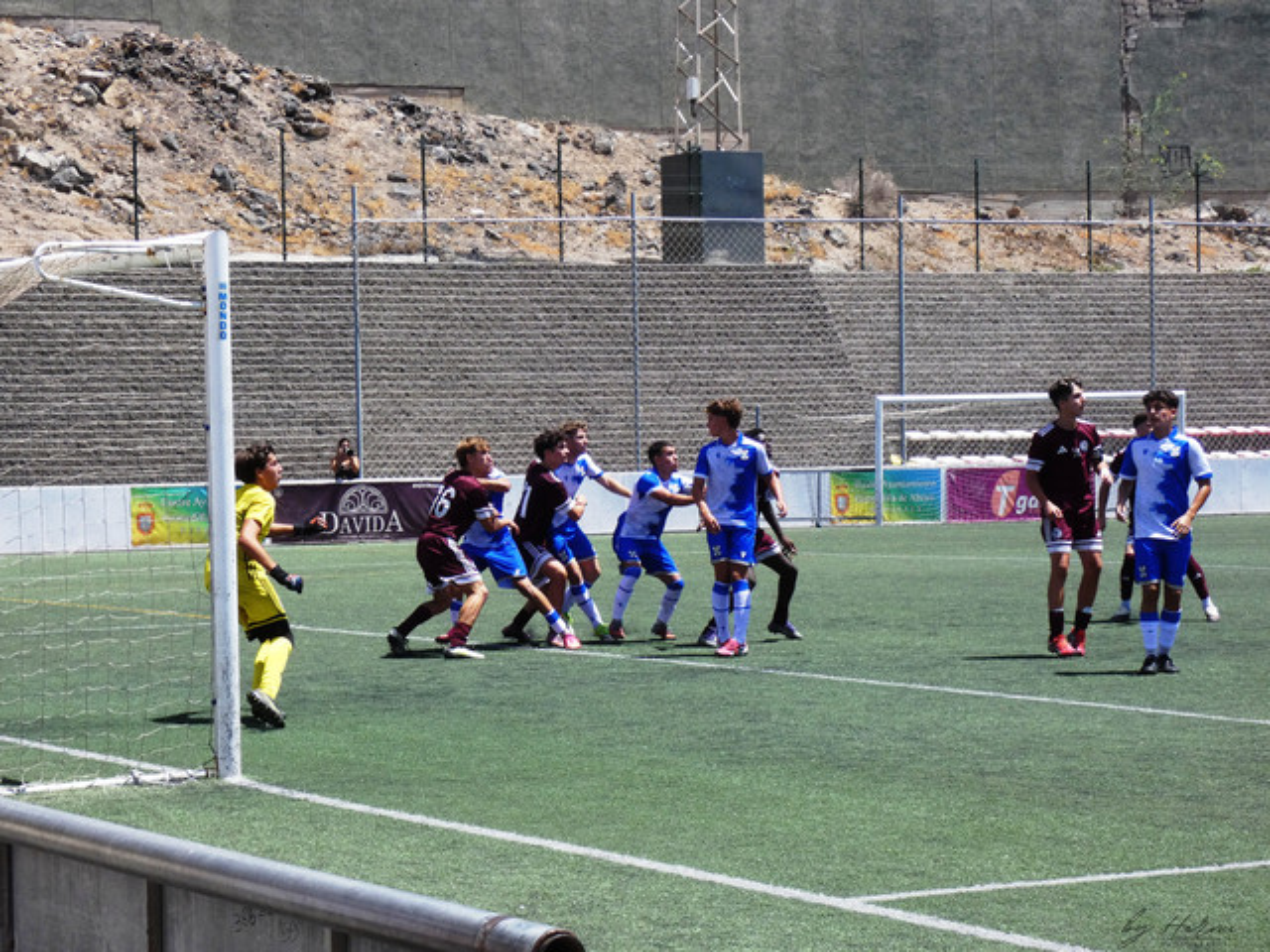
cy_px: 476
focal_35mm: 98
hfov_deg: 20.0
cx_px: 635
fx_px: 3595
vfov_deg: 15.1
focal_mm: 17.5
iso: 200
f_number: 4.8
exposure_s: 1/1000
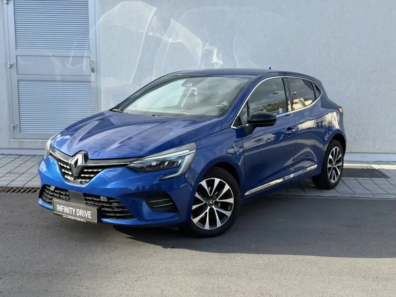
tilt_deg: -9.3
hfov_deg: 39.7
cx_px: 198
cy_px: 148
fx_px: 549
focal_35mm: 48
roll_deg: -0.9
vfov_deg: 30.3
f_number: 1.78
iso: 80
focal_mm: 6.76
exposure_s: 1/1403
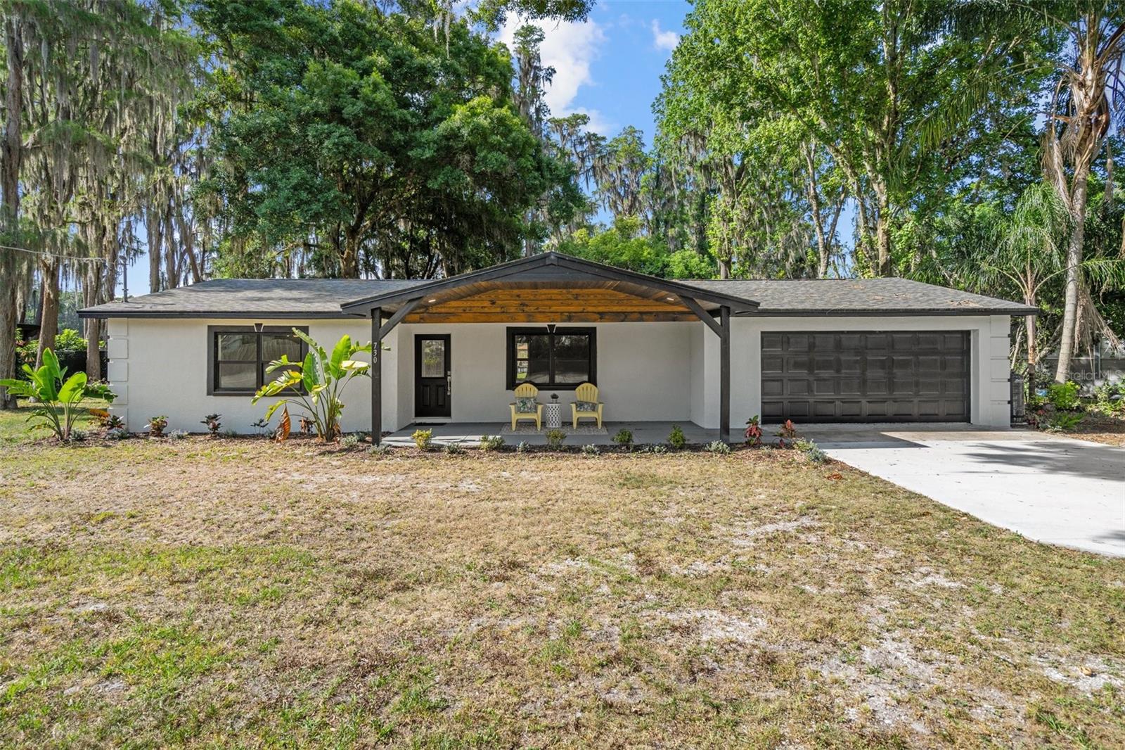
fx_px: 562
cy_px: 375
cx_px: 562
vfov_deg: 67.4
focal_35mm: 18
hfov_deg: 90.0
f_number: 8
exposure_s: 1/200
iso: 320
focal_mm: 18
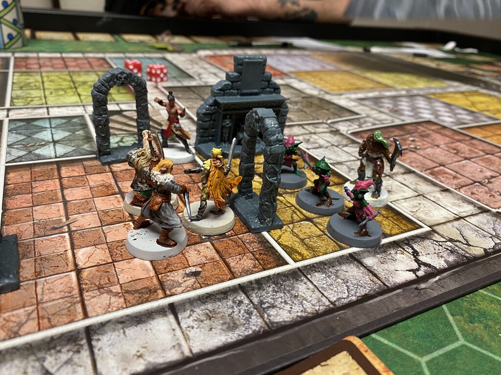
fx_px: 376
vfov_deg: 53.1
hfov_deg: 67.3
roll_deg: -5.5
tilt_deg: -27.2
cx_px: 250
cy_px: 188
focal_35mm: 26
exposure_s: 1/63
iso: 125
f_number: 1.8
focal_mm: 4.25
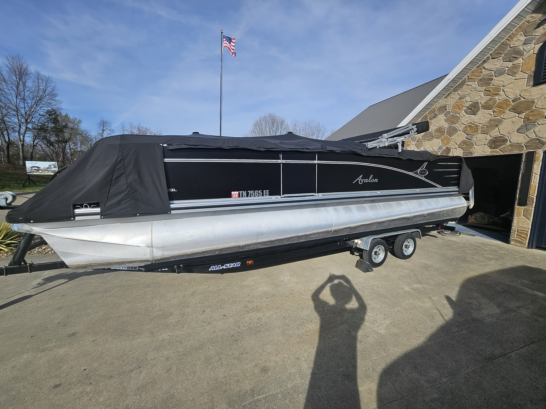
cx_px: 273
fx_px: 205
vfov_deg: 89.9
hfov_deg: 106.2
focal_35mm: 13
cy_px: 204
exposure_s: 1/1814
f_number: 2.2
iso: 32
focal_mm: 1.7
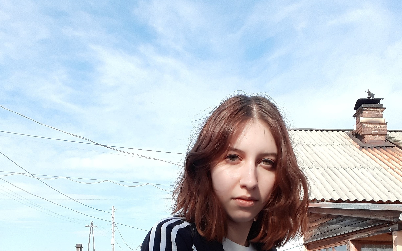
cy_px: 266
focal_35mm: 44
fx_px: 482
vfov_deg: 27.1
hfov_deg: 45.3
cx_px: 201
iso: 50
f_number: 1.9
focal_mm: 2.91
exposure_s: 1/887
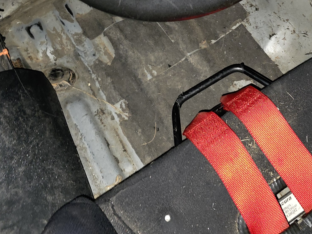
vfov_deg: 21.3
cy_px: -73
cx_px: 223
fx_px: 559
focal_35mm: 62
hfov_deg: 30.8
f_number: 1.7
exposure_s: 1/12
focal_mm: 6.3
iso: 160
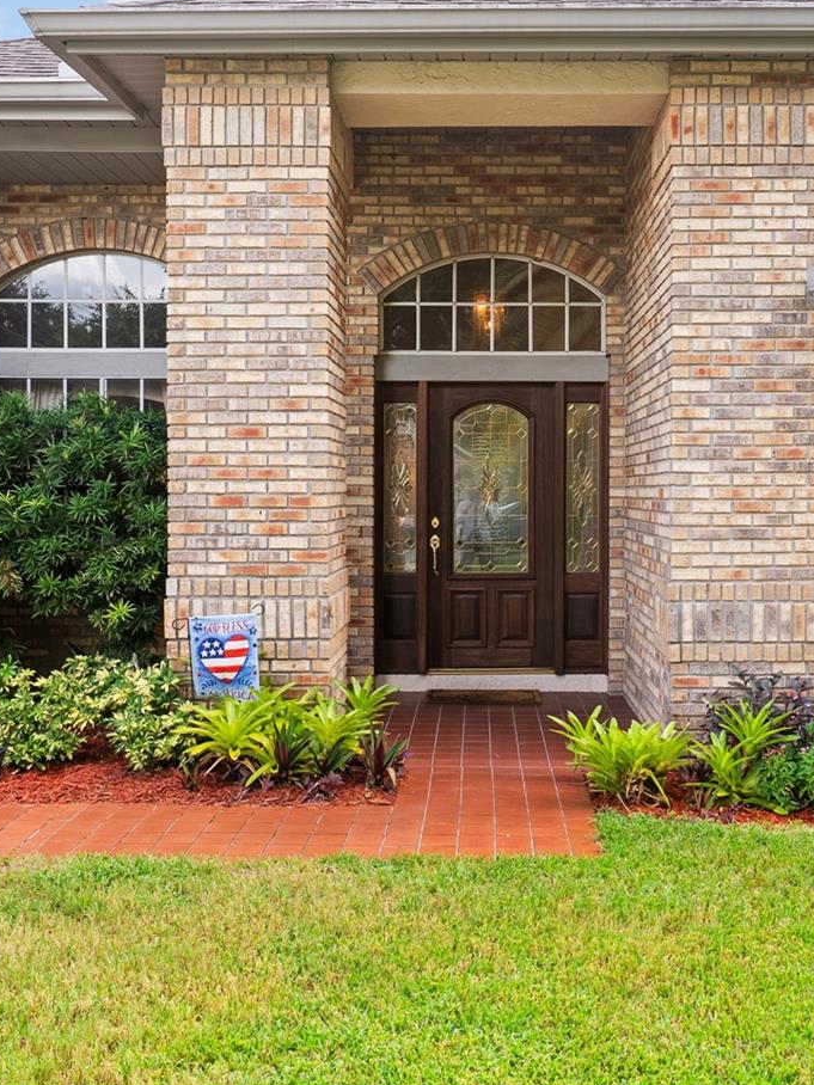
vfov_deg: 47.8
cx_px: 479
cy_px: 492
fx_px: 1223
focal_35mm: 39
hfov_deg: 36.7
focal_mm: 23
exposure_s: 1/15
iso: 100
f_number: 8
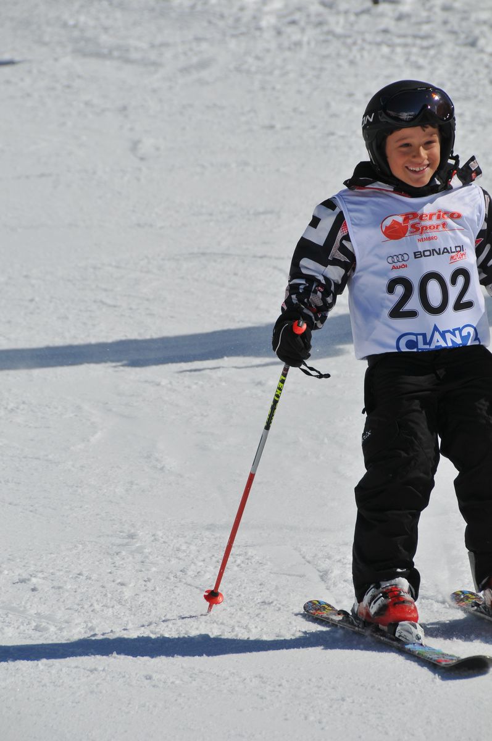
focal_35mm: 300
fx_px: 6166
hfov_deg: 4.6
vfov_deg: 6.9
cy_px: 370
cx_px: 246
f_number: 9
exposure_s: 1/1600
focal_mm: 200
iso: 200
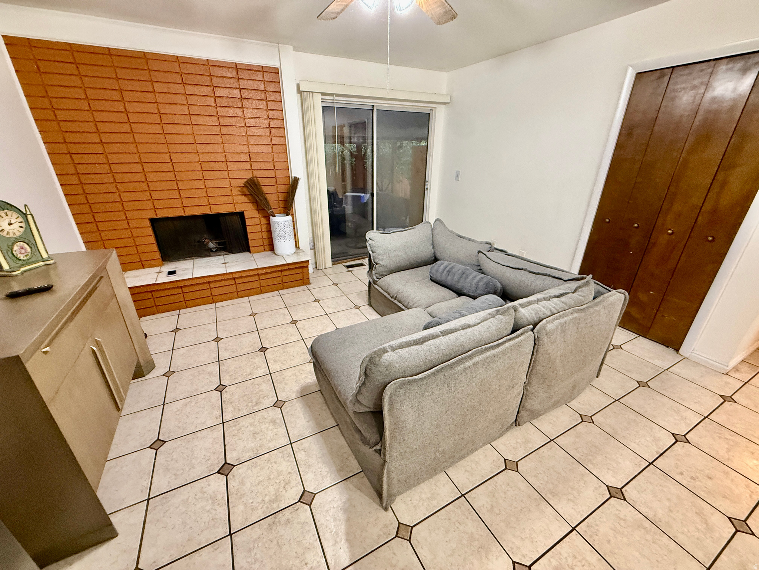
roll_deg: -0.7
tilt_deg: -23.3
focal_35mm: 14
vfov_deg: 85.7
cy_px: 285
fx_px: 307
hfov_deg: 102.1
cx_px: 380
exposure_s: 1/60
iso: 400
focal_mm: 2.22
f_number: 2.2
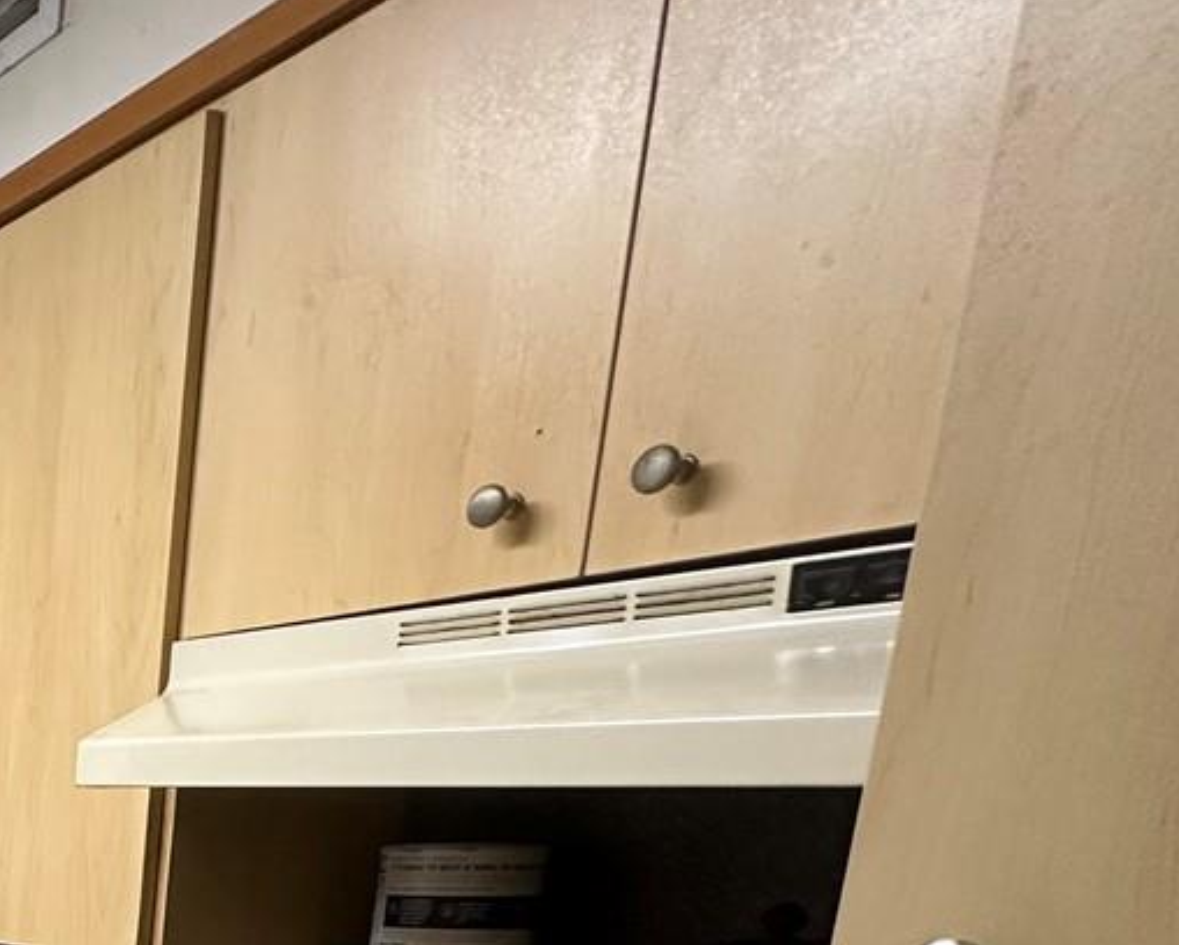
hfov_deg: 27.4
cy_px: 1189
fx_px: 1501
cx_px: -636
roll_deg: +1.7
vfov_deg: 29.1
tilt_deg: -14.5
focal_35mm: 43
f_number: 2.2
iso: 160
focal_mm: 2.22
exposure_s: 1/60
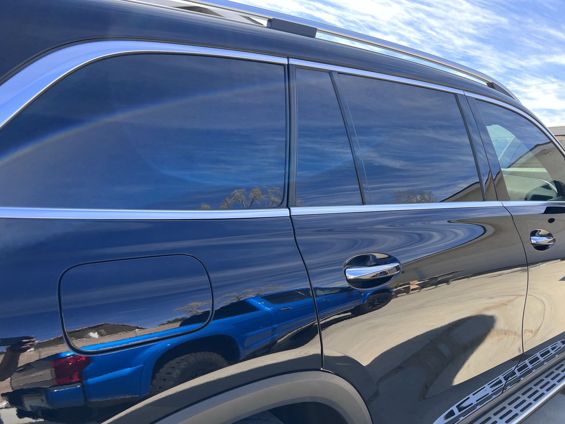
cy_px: 212
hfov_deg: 67.3
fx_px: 424
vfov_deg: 53.1
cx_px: 282
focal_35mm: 26
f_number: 1.5
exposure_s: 1/705
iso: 50
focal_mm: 5.7
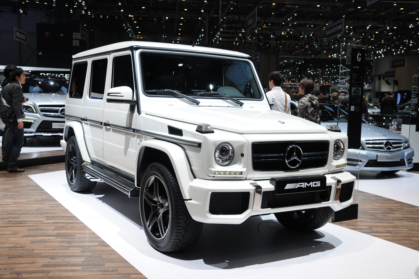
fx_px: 453
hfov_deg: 49.6
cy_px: 140
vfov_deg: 34.1
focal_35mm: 39
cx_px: 210
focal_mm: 26
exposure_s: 1/250
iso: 320
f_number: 8
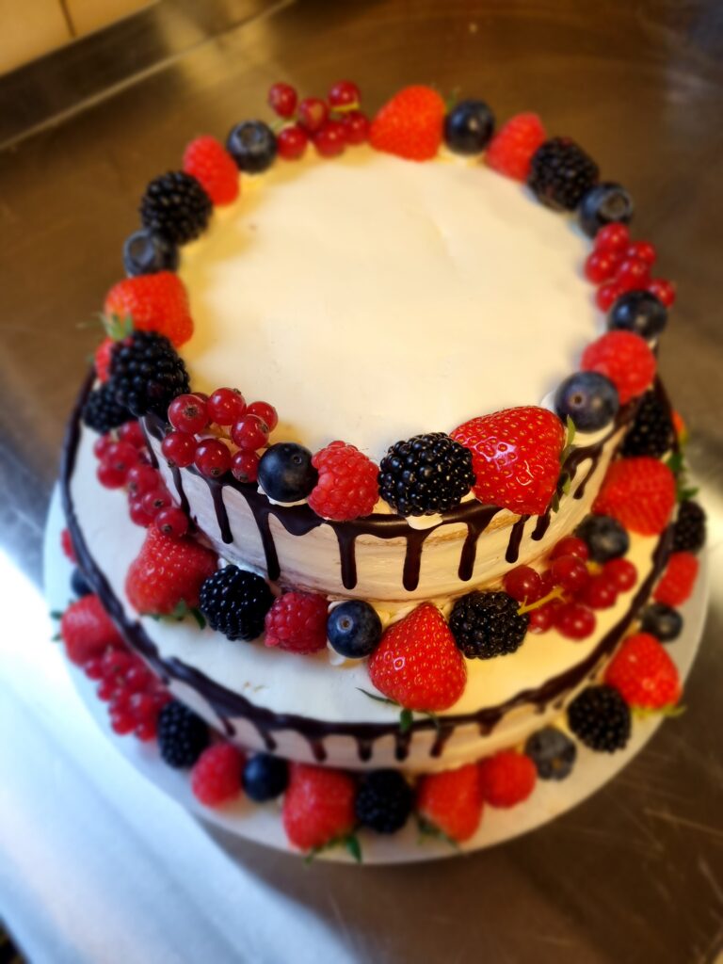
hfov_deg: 53.1
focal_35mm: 26
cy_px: 482
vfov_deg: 67.3
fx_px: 724
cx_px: 362
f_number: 1.8
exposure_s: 1/50
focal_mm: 5.4
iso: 160
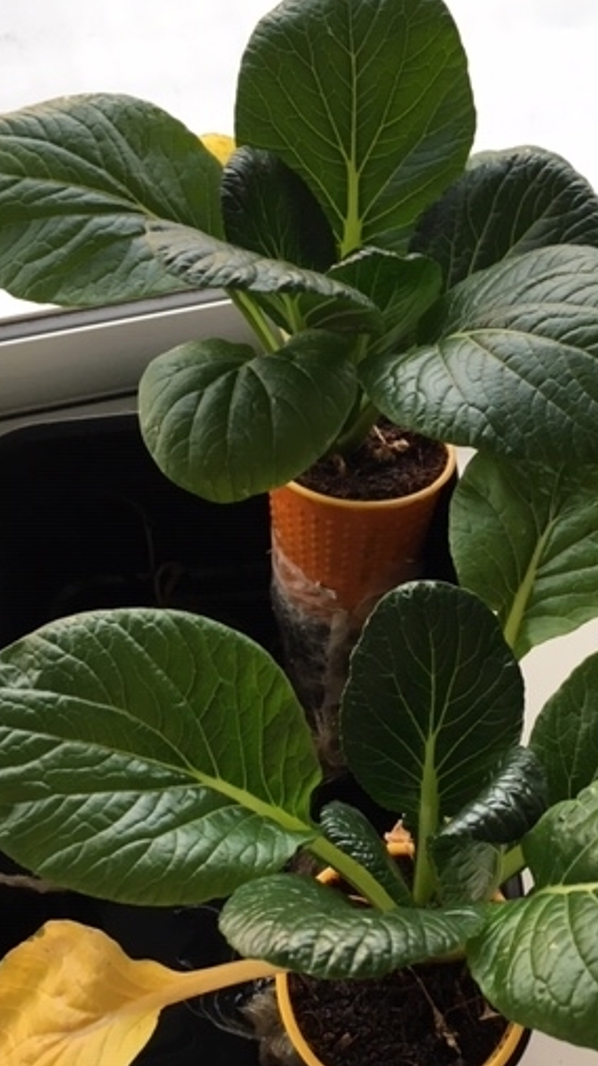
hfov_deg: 29.4
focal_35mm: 40
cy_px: 615
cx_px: 406
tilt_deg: -60.5
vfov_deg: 50.3
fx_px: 1129
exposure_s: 1/30
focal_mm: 4.15
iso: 32
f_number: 2.2
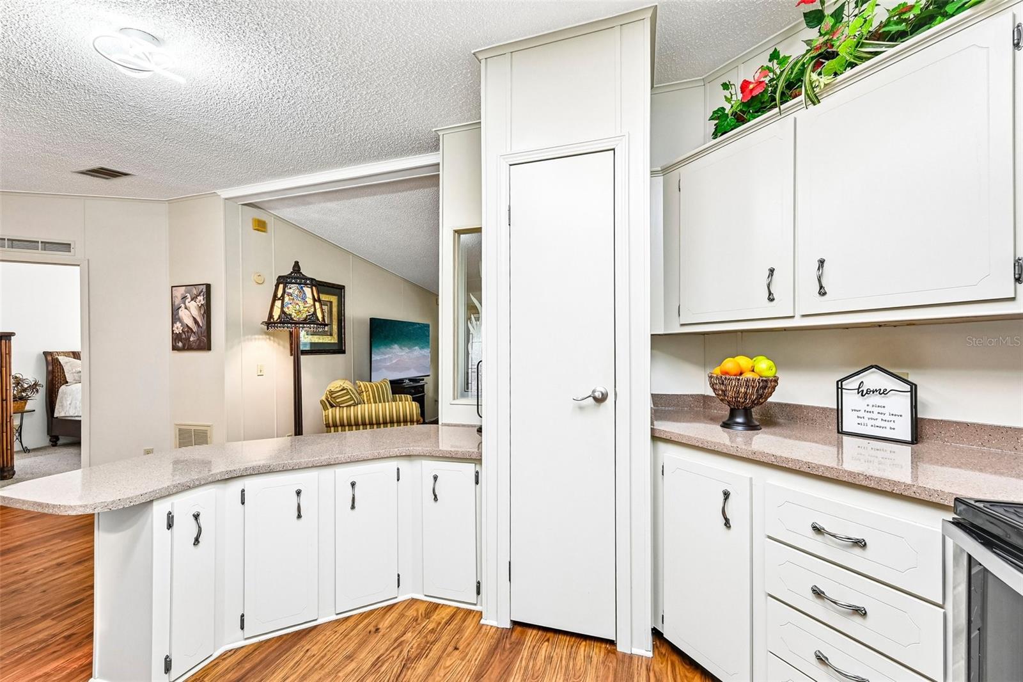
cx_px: 512
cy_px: 341
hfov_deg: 104.3
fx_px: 398
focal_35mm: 14
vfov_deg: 81.2
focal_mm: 14
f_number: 8
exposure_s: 1/25
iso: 400
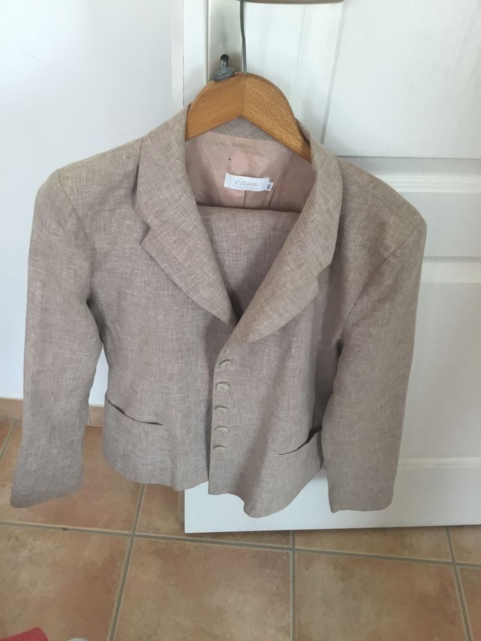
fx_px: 574
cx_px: 240
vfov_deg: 58.3
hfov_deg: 45.4
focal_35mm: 31
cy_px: 320
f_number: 2.4
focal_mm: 3.3
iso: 32
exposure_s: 1/33
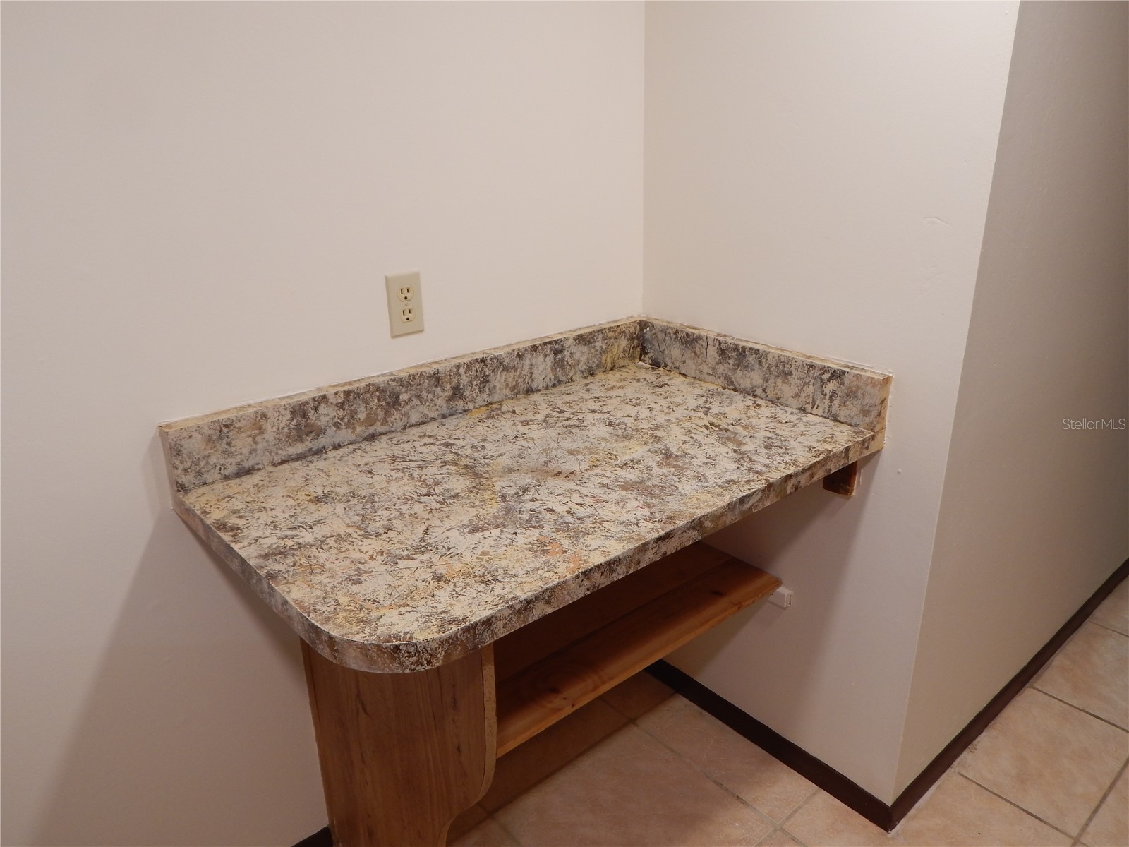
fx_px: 815
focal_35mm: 25
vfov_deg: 54.9
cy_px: 424
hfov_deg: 69.4
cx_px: 564
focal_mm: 4.5
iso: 125
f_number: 3.1
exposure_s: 1/30
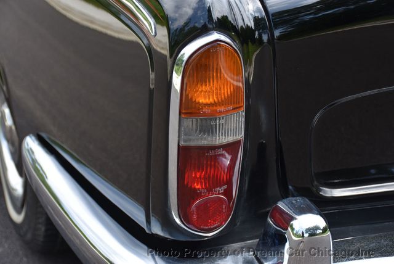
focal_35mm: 84
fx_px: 920
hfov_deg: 24.2
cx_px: 197
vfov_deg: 16.3
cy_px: 132
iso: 110
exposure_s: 1/250
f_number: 4.8
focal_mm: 56
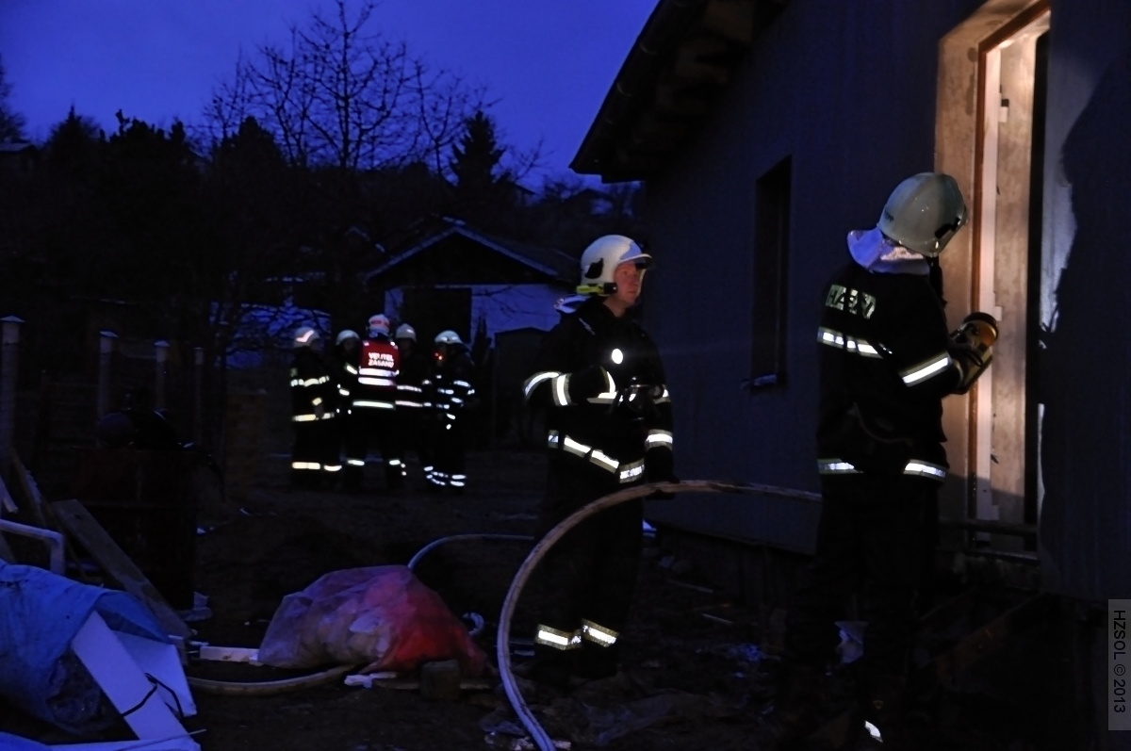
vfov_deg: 18.9
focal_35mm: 72
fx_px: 2259
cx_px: 566
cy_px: 376
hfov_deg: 28.1
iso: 1600
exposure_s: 1/8
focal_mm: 48
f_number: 4.5
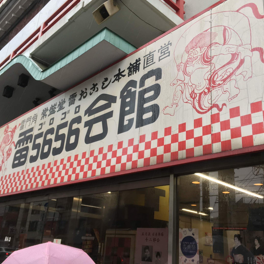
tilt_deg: +18.9
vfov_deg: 47.2
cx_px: 135
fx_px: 302
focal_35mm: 35
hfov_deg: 47.2
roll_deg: -6.3
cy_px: 130
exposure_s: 1/120
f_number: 2.2
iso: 32
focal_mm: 4.15
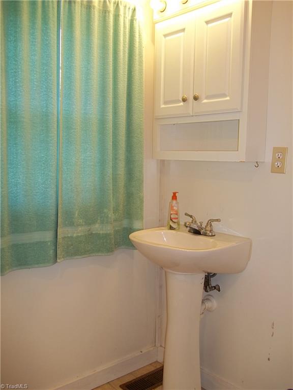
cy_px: 195
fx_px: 361
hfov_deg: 44.2
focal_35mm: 32
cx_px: 146
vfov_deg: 56.8
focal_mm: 5.7
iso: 64
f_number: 2.9
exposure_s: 1/30
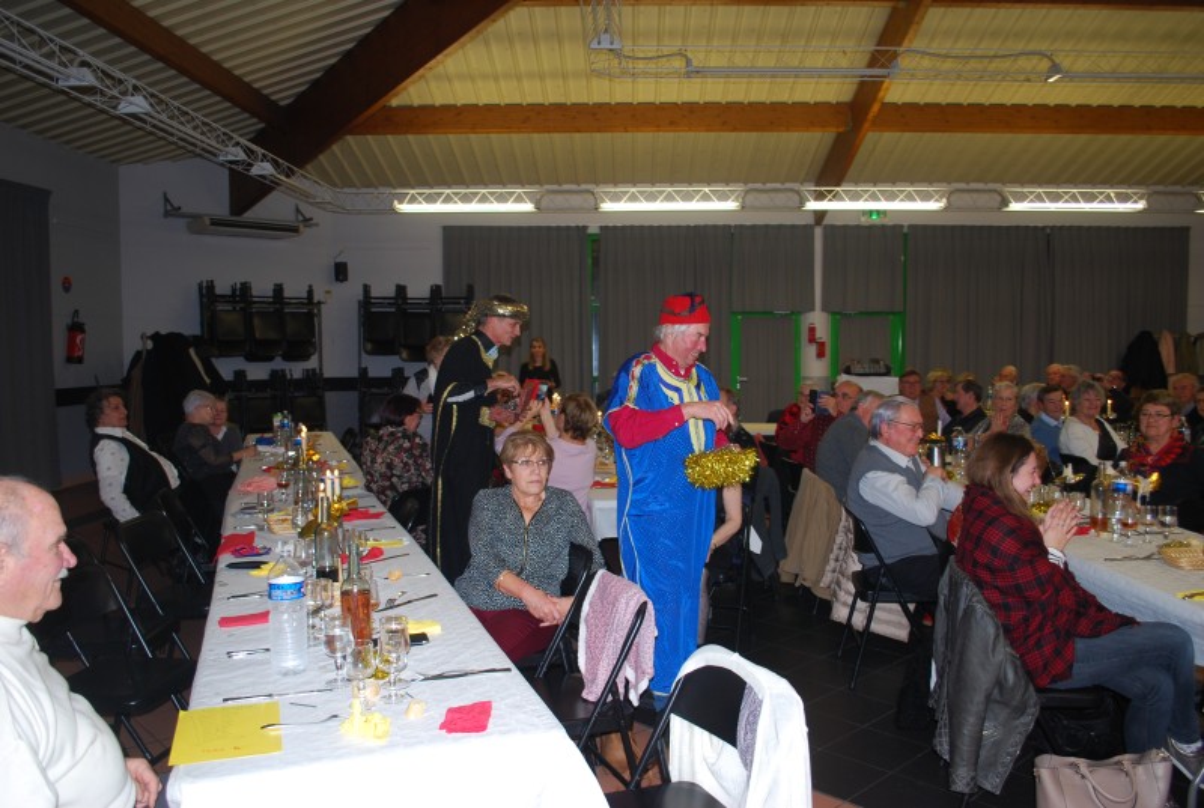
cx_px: 602
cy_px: 404
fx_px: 905
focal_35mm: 27
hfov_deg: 67.3
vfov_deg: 48.1
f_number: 3.5
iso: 220
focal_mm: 18
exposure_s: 1/60
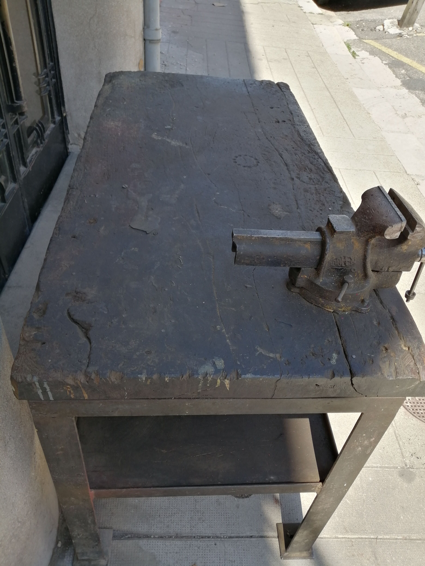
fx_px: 426
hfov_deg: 53.1
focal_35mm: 26
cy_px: 283
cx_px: 212
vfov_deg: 67.3
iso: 50
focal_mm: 3.62
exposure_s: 1/703
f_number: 1.8
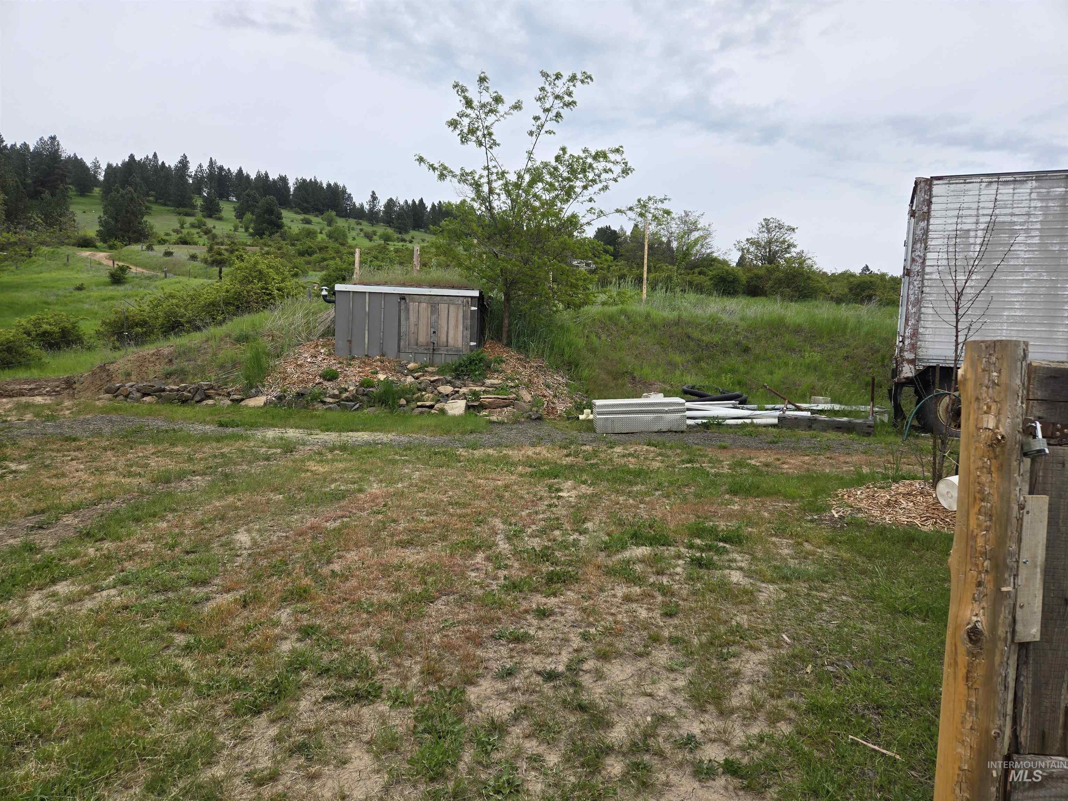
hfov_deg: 73.9
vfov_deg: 58.9
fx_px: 710
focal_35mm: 23
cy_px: 400
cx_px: 534
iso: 25
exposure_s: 1/1332
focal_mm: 5.4
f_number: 1.8
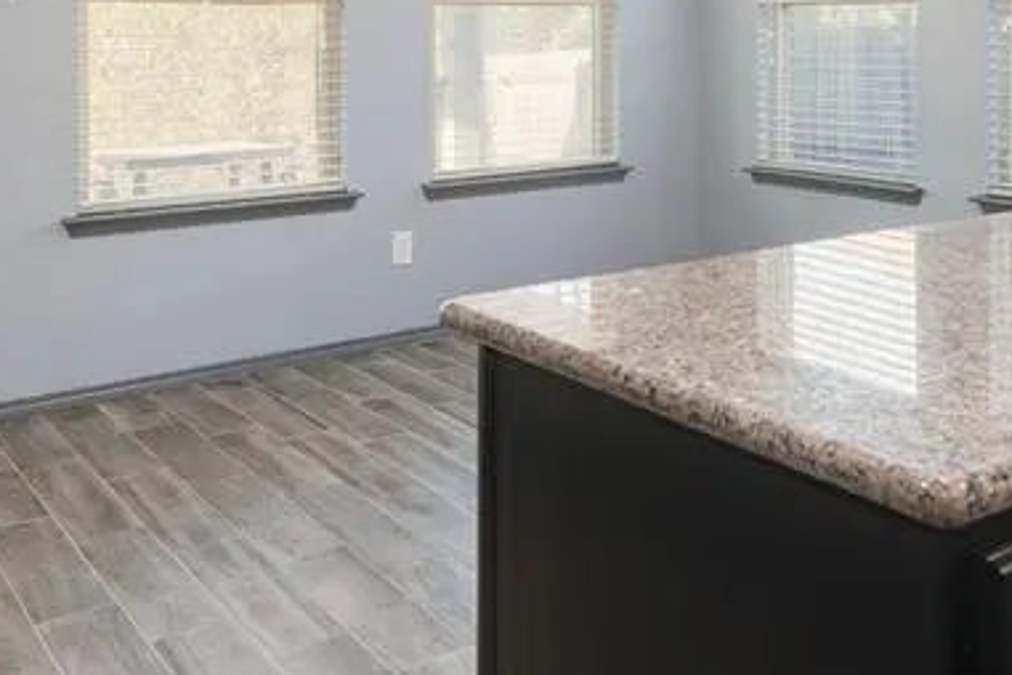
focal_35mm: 43
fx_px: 1209
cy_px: 44
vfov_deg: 29.6
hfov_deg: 44.3
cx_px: 730
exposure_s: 1/4
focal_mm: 16
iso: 100
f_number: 7.1
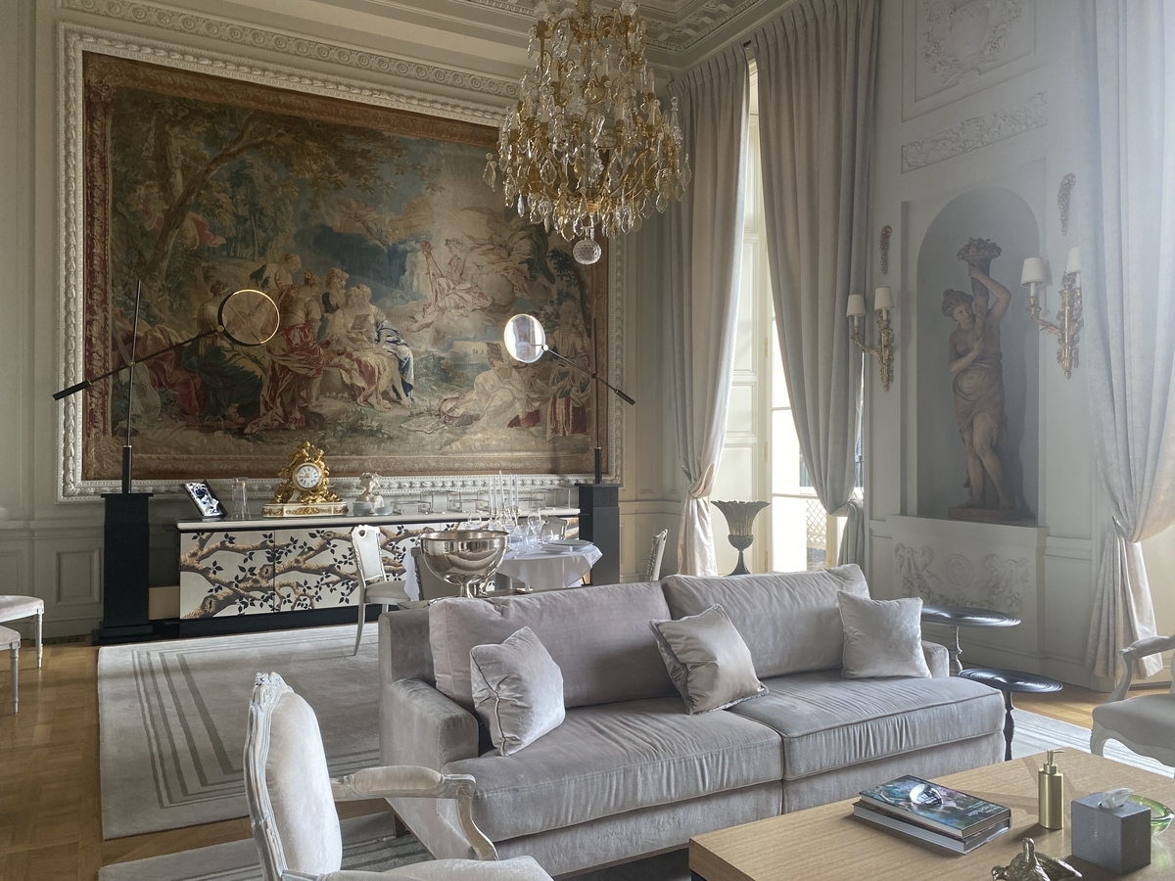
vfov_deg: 53.1
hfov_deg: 67.3
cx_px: 588
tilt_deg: +0.6
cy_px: 440
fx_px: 883
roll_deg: -0.8
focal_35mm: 26
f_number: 1.8
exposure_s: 1/100
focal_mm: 4.25
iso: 100
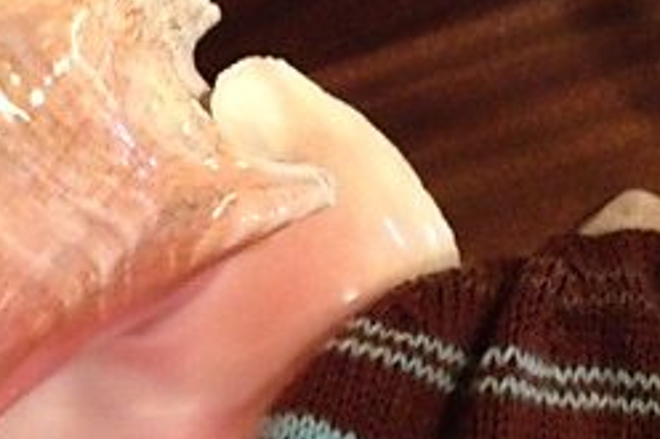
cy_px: 506
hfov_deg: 21.7
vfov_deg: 14.2
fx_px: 1722
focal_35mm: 94
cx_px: 327
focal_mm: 4.28
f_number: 2.4
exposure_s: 1/15
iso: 800
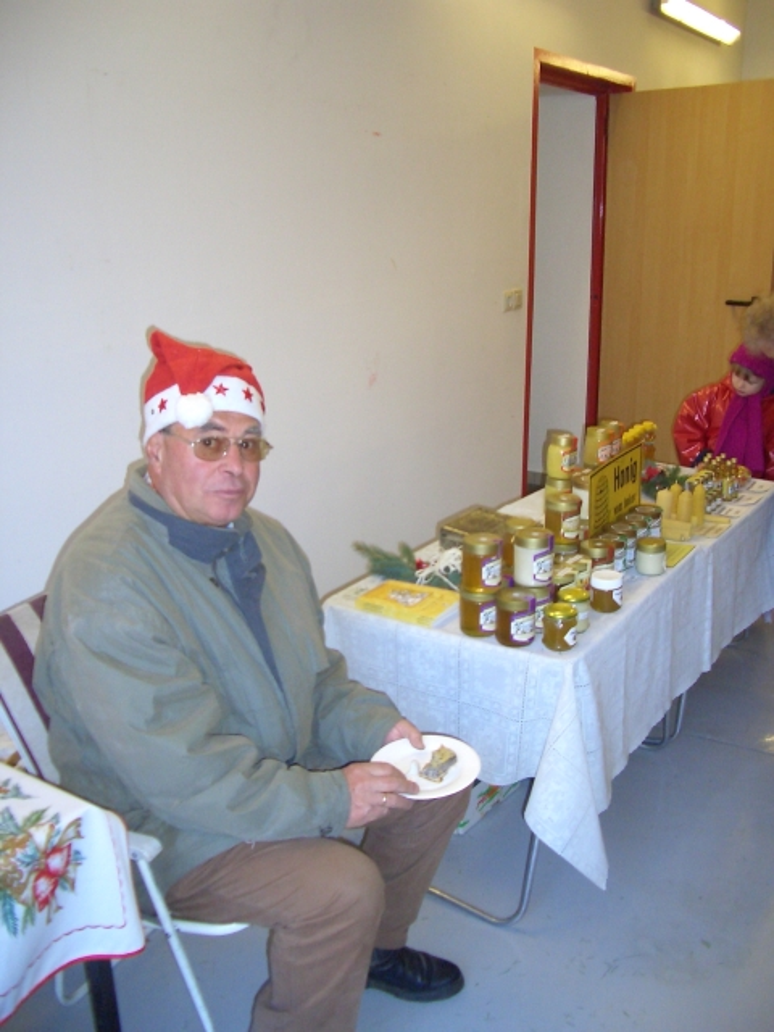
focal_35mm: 35
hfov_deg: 40.7
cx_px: 387
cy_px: 516
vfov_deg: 52.6
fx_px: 1043
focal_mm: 5.8
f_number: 2.6
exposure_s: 1/60
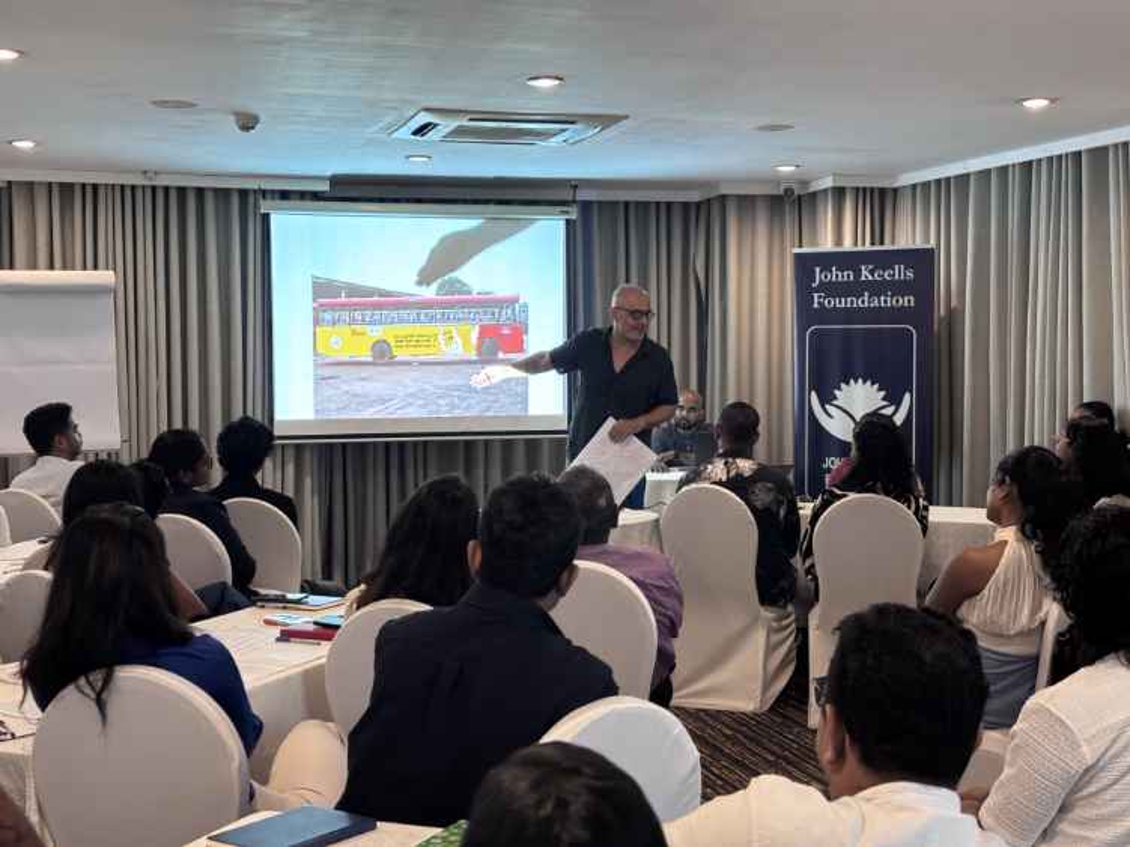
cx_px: 565
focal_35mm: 52
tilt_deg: -2.2
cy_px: 424
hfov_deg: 36.8
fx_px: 1697
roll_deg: +0.4
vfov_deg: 28.0
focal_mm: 5.96
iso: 200
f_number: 1.6
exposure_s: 1/33
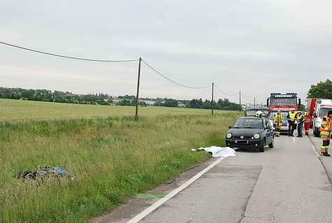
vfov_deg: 28.2
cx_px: 166
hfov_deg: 41.0
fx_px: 444
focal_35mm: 48
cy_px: 112
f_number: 10
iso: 1250
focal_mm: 32
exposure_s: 1/400
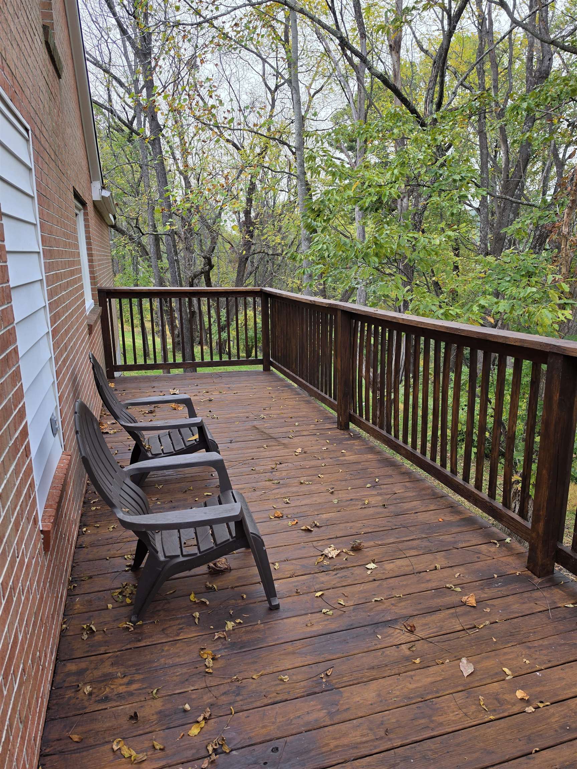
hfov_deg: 58.9
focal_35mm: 23
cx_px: 288
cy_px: 384
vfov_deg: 73.9
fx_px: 511
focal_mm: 6.5
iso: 25
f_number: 1.4
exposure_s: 1/180
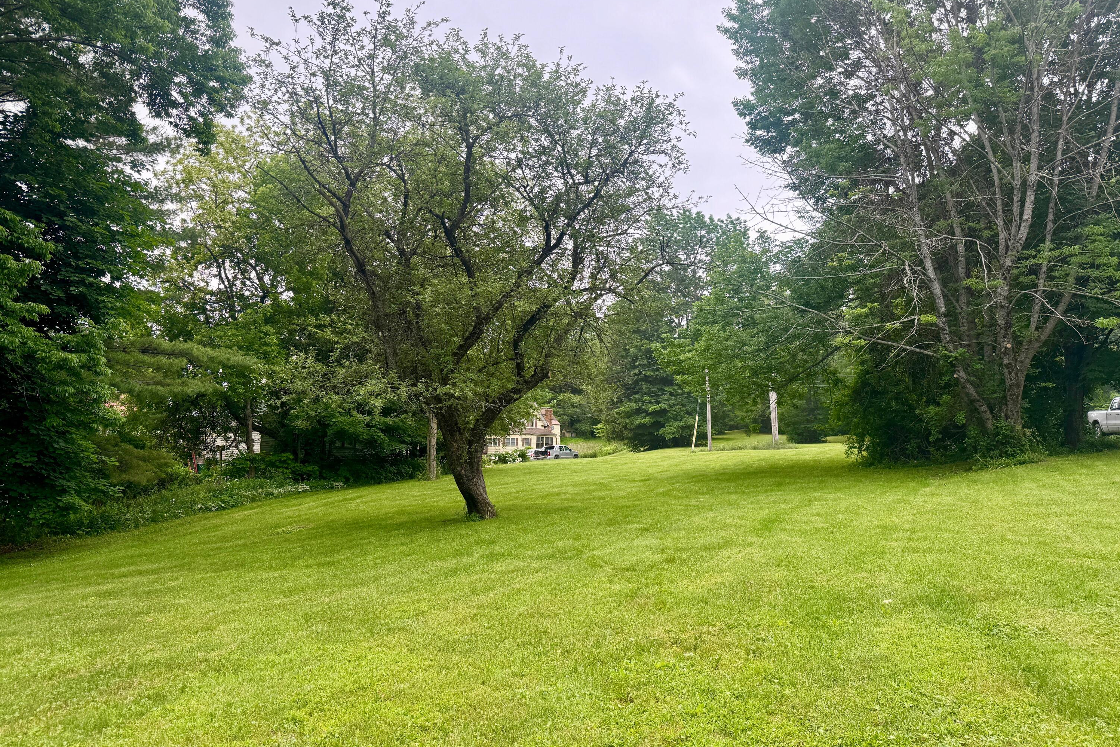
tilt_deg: +5.0
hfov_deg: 71.5
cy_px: 374
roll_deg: -1.7
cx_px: 560
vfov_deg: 51.3
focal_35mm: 25
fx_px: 778
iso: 80
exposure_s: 1/439
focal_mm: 6.76
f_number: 1.78
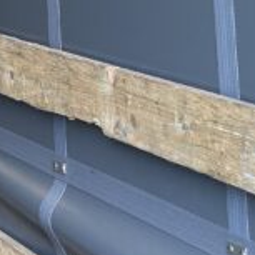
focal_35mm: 142
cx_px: -467
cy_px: -227
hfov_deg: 9.9
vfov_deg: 11.3
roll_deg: +1.3
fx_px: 1183
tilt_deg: +7.2
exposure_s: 1/121
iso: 64
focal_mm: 6.76
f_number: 1.78
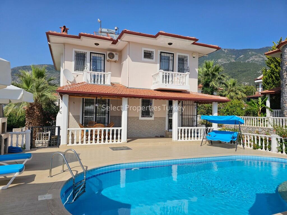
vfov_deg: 58.9
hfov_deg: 73.9
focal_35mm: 23
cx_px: 144
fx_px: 191
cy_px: 108
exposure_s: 1/1339
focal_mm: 6.3
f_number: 1.7
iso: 10
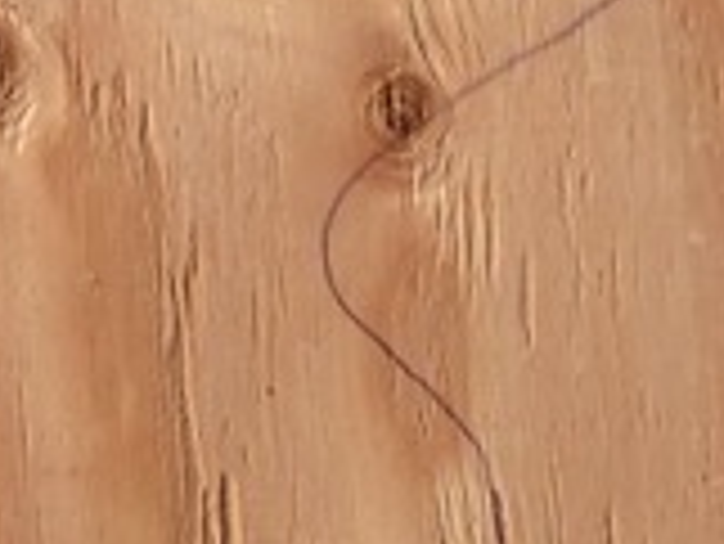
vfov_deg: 7.9
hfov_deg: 10.6
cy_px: -310
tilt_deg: -78.5
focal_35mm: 184
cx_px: -139
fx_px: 3851
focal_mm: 4.15
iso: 32
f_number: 2.2
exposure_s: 1/4566
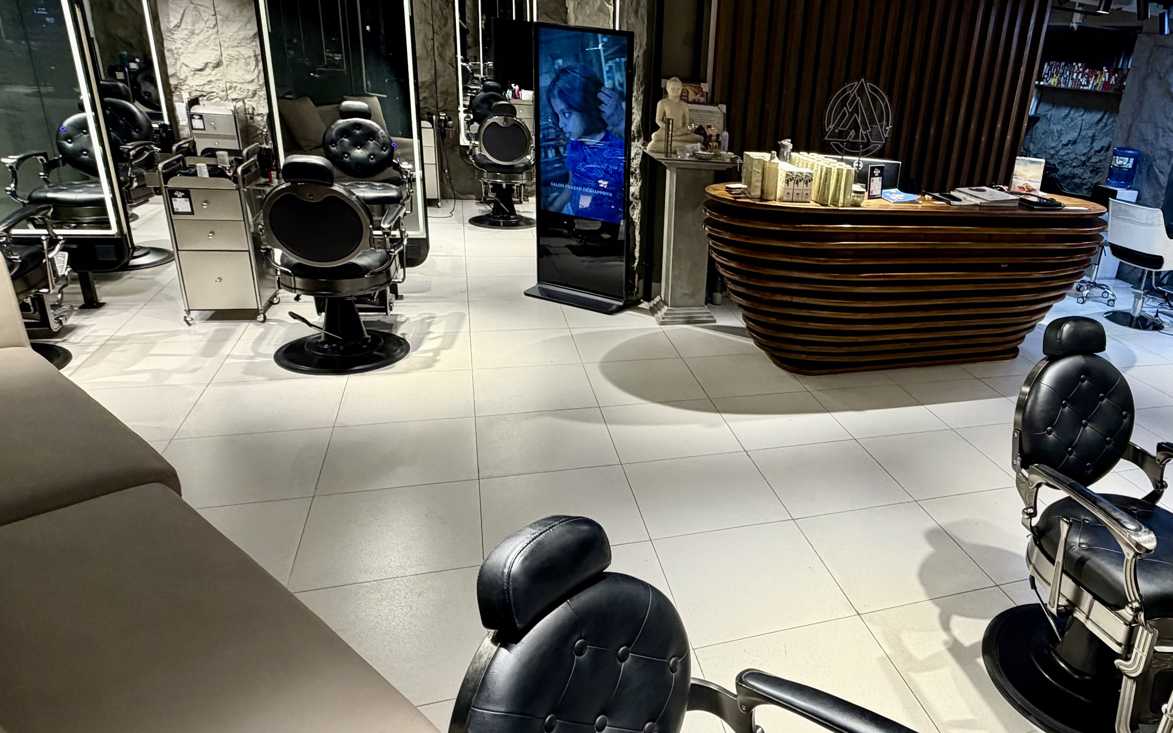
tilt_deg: -22.1
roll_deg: -5.9
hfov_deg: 72.2
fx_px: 767
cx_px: 796
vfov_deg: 51.0
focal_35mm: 24
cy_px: 348
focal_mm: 2.22
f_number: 2.2
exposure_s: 1/121
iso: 160
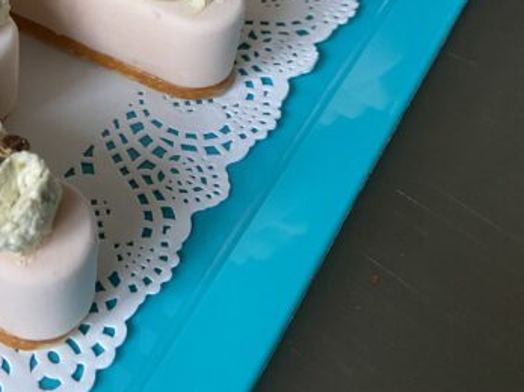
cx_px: 52
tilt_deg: -41.1
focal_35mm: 50
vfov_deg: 27.7
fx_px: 757
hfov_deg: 35.9
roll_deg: +1.2
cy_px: 18
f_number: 1.8
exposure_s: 1/50
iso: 125
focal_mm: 4.25
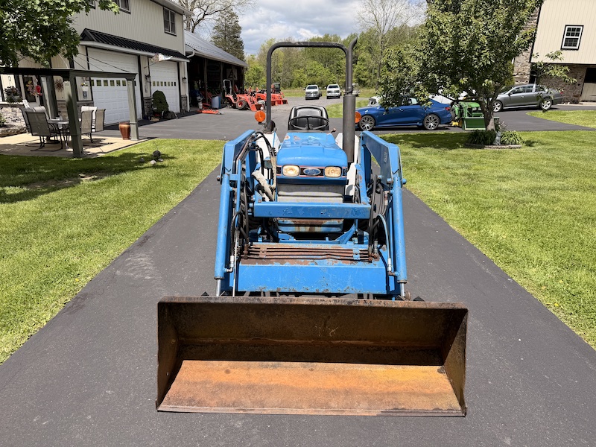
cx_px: 298
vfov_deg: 56.8
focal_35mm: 24
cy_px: 224
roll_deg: +1.2
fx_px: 413
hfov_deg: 71.6
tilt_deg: -19.5
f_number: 1.78
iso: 80
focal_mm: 6.76
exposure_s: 1/3145
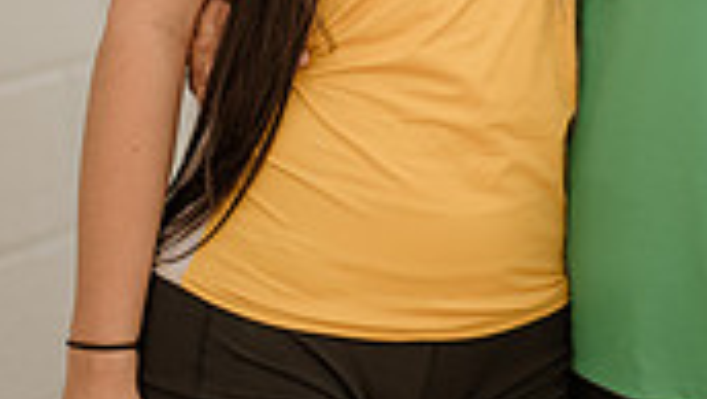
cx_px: 456
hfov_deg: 12.1
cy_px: -134
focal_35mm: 177
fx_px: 3320
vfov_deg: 6.8
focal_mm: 50
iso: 320
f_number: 3.2
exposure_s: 1/4000
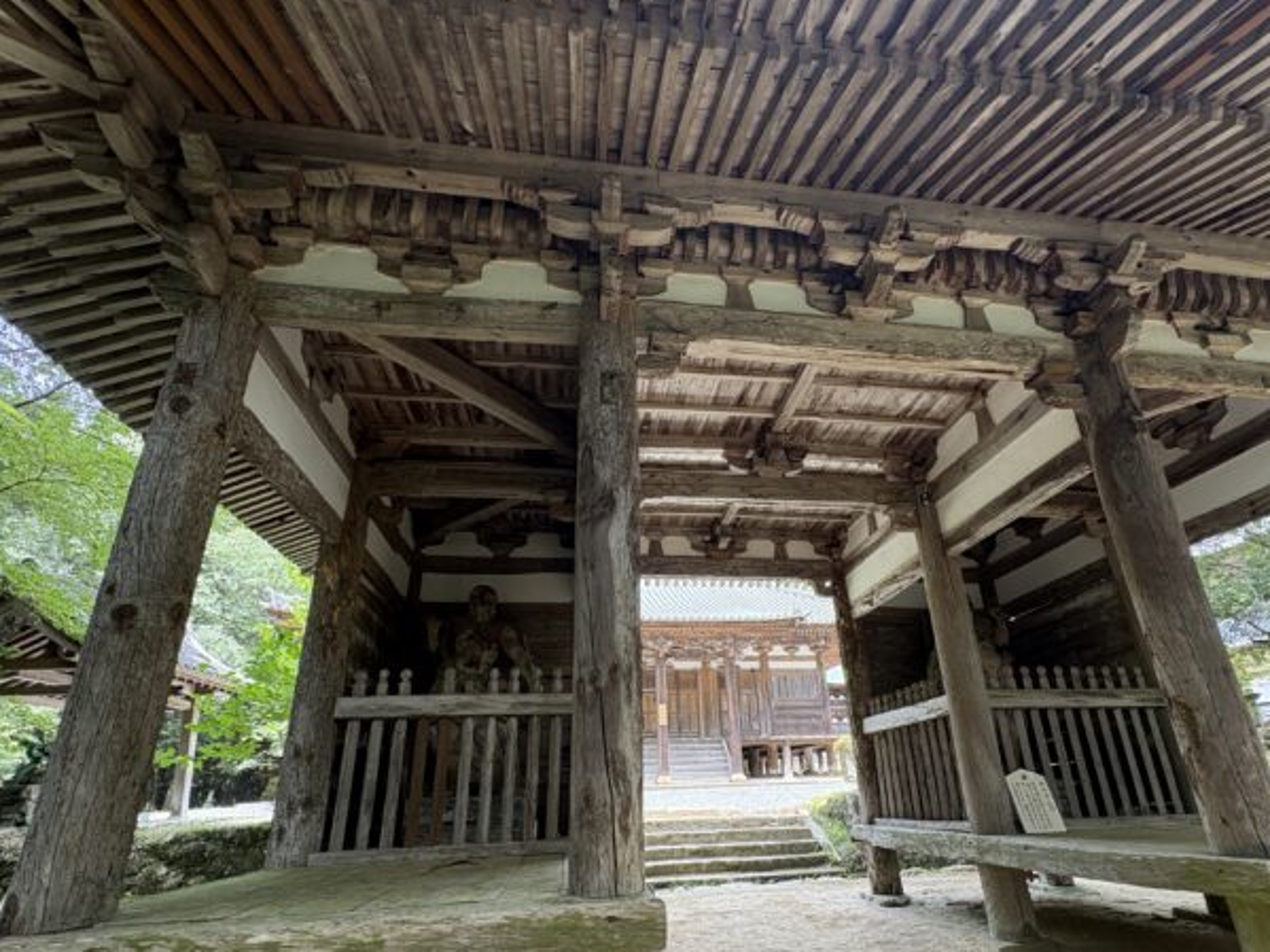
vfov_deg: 74.0
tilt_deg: +20.5
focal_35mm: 17
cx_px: 667
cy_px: 563
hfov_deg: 91.0
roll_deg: +2.0
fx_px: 624
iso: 160
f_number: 2.2
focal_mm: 2.22
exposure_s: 1/99
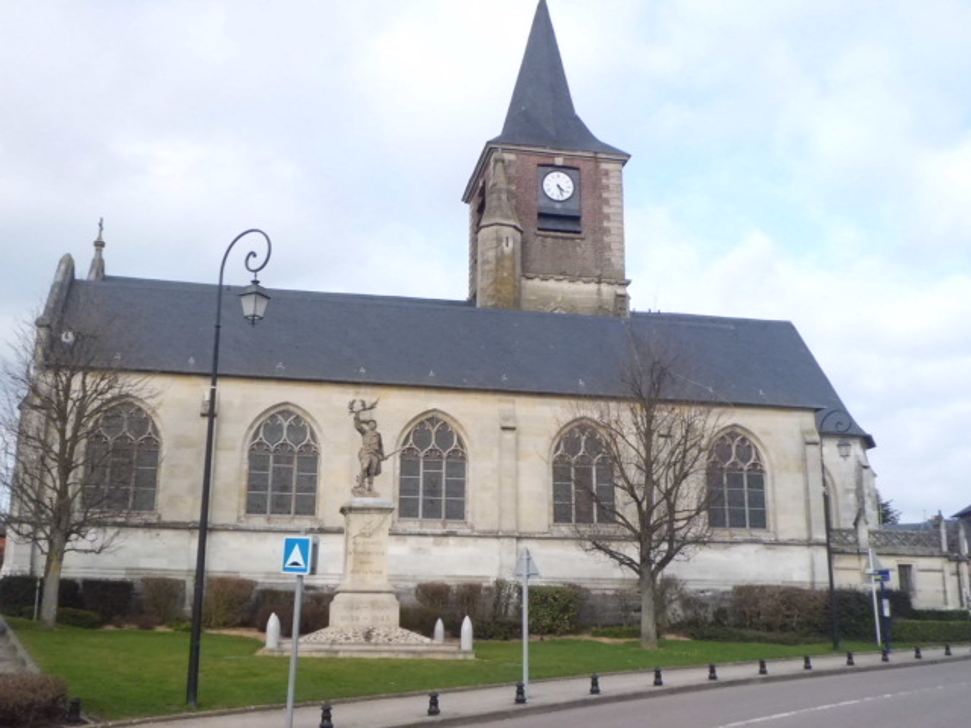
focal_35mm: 36
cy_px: 364
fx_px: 1010
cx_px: 486
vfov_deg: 39.7
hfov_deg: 51.4
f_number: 8.8
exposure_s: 1/125
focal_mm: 6.4
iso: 200
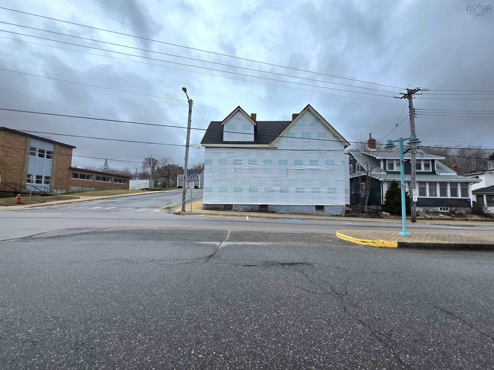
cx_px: 247
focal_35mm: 13
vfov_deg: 89.9
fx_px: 186
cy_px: 185
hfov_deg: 106.2
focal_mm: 2.2
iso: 40
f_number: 1.9
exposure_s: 1/5000
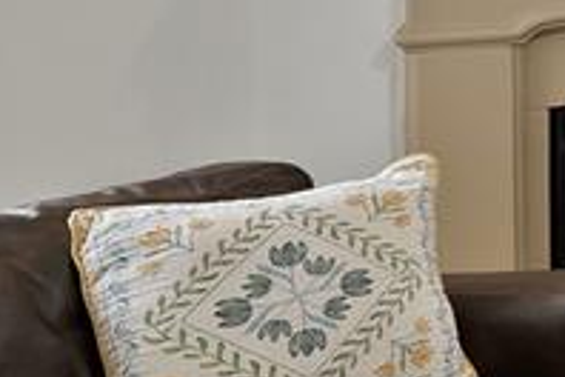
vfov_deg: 20.5
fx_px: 973
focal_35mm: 62
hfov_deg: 14.8
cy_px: -77
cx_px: 1387
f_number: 9
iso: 640
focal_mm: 12
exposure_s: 1/4
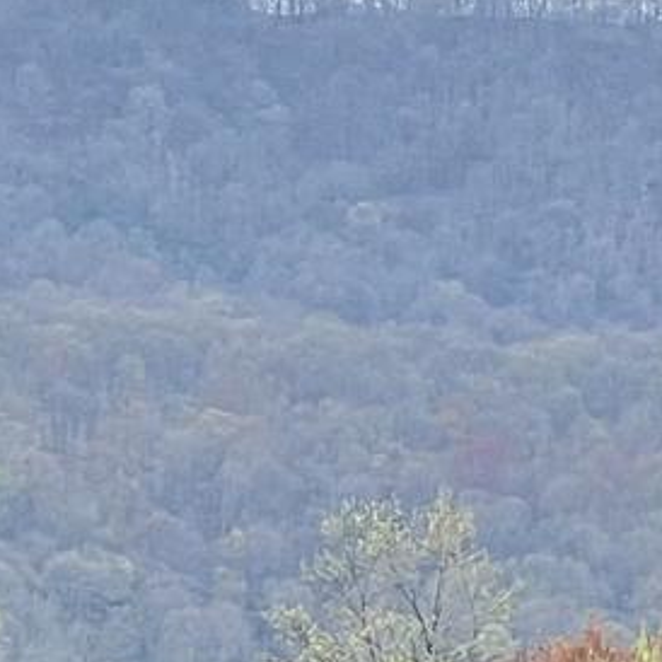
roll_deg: -0.5
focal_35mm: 509
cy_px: 1266
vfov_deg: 3.4
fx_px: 11013
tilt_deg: -2.7
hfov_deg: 3.4
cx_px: 725
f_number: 2.8
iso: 32
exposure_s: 1/186
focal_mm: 9
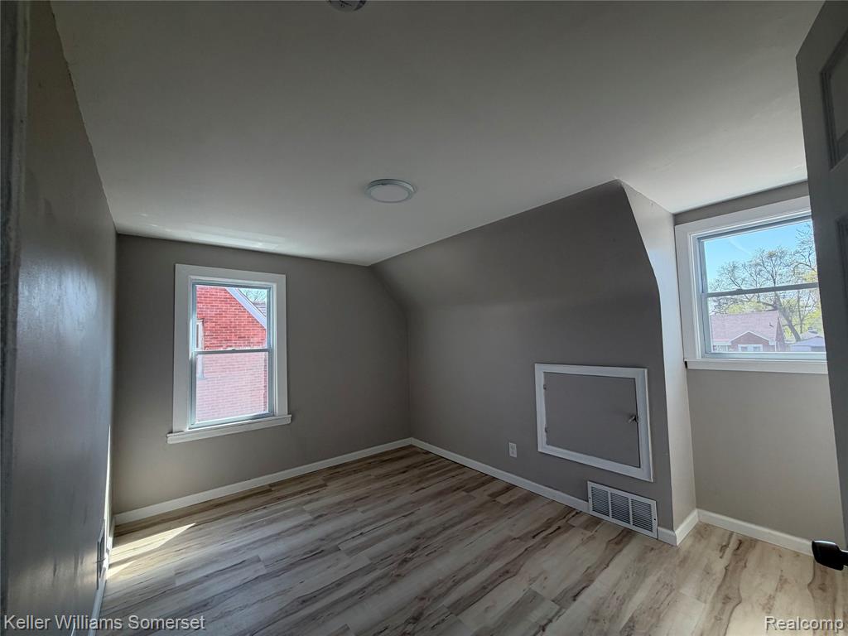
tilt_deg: +4.8
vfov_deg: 85.7
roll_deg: +1.7
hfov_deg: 102.1
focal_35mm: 14
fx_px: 343
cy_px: 318
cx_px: 424
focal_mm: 2.22
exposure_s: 1/152
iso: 64
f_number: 2.2
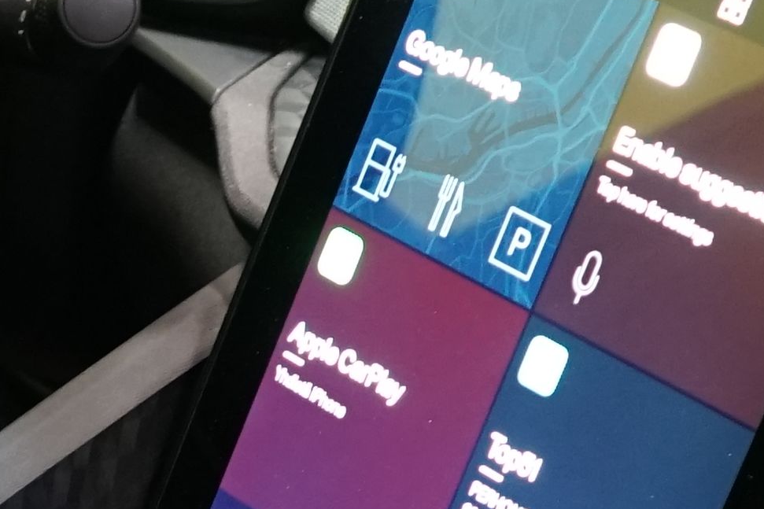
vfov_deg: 7.8
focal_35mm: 173
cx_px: -50
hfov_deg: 11.7
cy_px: 646
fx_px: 3671
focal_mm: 28
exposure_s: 1/30
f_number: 3.5
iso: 1600
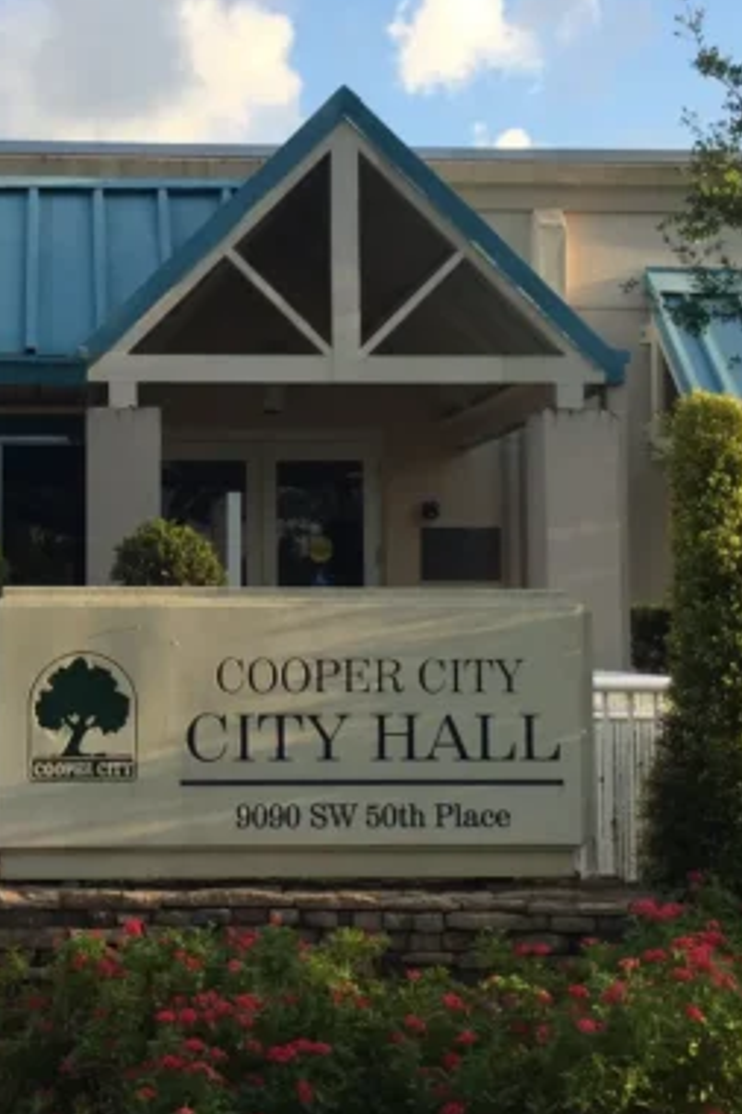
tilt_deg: +4.3
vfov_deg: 32.8
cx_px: 123
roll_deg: -1.3
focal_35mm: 61
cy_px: 469
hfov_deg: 21.9
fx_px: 1887
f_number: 2.2
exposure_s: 1/638
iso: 32
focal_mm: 4.15
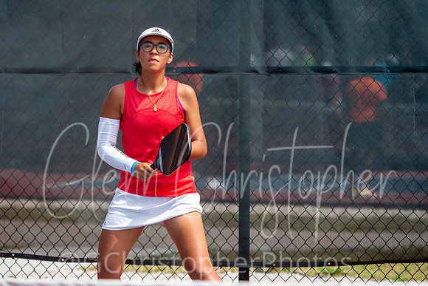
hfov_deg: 7.2
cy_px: 106
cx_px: 184
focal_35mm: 286
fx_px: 3406
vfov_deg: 4.8
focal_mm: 115
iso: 200
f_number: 2.8
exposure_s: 1/1600
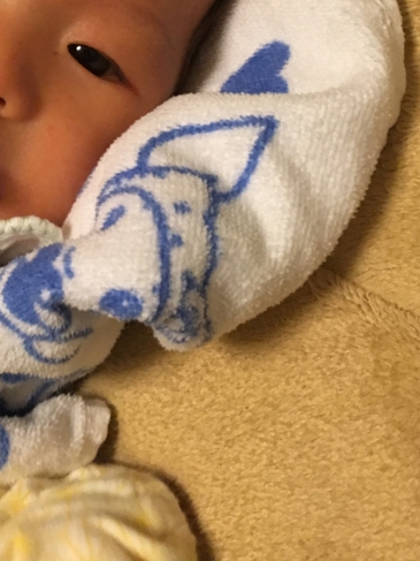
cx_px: 14
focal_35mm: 61
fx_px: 987
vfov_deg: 30.5
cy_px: 76
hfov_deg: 23.2
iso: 200
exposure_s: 1/30
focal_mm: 4.15
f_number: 2.2
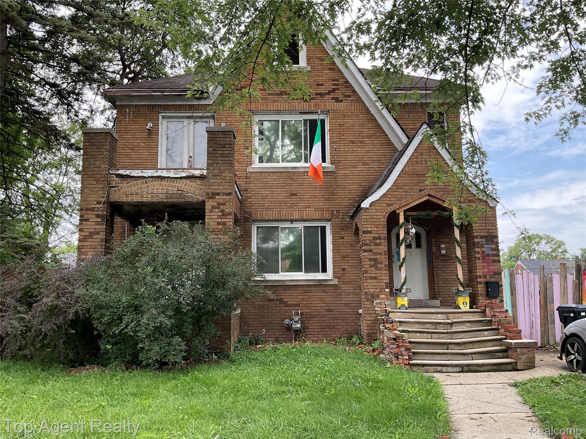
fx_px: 491
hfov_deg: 61.7
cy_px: 220
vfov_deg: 48.2
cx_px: 293
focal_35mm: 29
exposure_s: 1/324
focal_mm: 3
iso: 16
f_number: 1.8
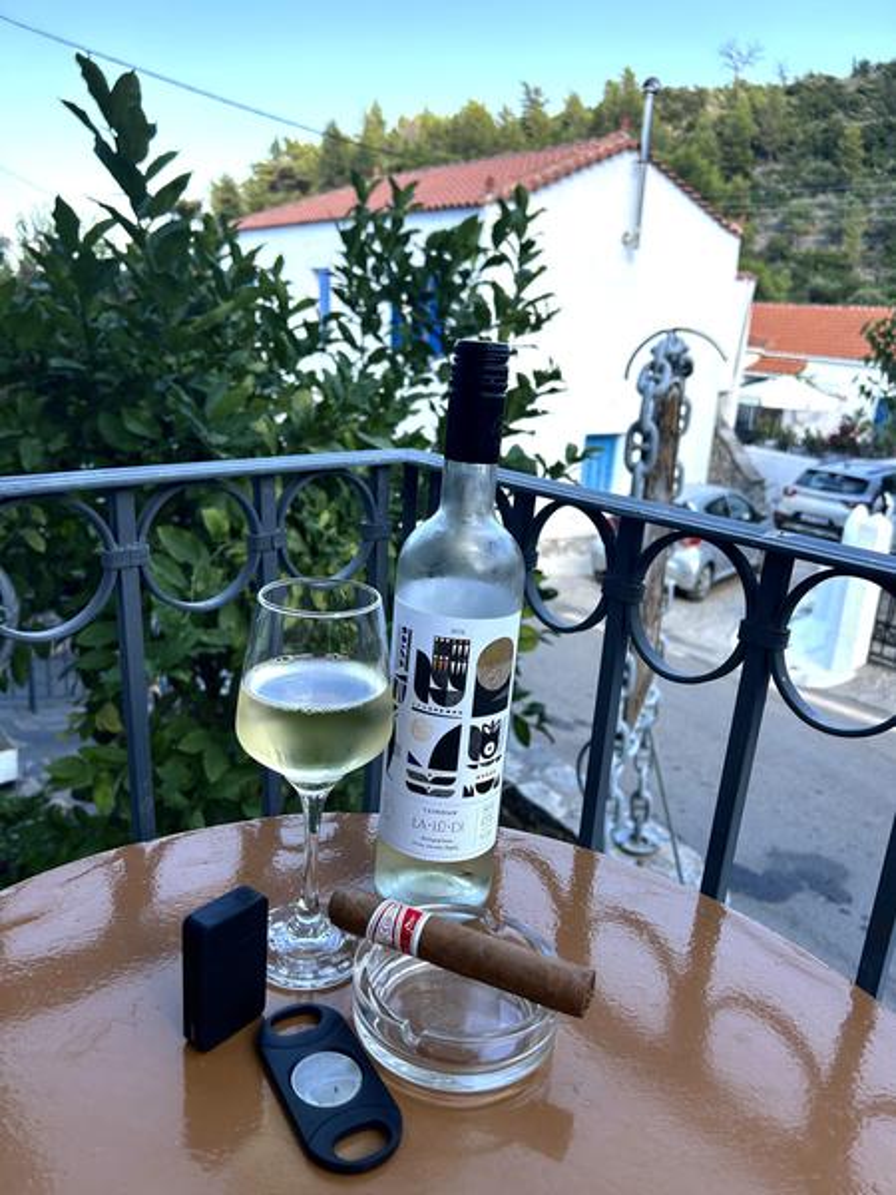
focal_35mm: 26
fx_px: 897
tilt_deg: -18.8
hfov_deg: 53.1
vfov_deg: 67.3
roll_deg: -2.5
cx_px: 448
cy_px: 598
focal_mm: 5.7
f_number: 1.5
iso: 50
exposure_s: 1/808
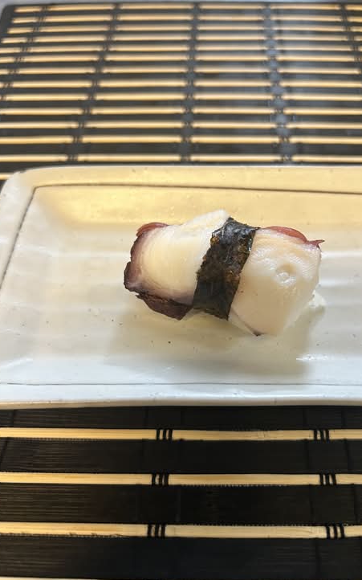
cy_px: 288
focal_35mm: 28
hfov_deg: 44.4
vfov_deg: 66.5
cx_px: 209
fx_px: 442
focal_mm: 5.7
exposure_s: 1/60
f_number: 1.5
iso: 125
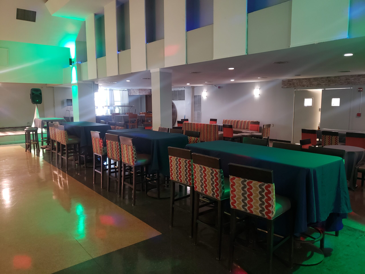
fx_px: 274
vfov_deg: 53.1
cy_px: 137
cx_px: 182
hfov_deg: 67.3
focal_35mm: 26
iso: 250
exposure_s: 1/10
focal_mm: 4.3
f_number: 1.5
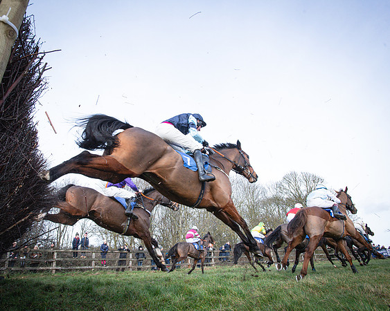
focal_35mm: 21
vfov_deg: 64.5
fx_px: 247
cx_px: 162
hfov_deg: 76.0
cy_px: 156
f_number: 8
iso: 2000
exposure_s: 1/1000
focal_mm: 19
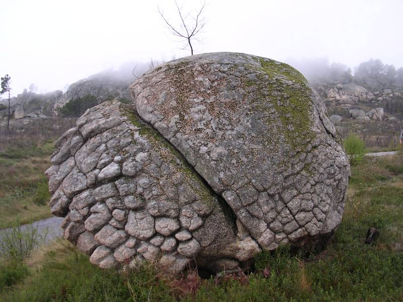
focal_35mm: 38
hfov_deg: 49.0
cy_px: 151
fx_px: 442
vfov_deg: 37.7
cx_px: 202
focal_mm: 5.8
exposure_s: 1/318
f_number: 2.8
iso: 100
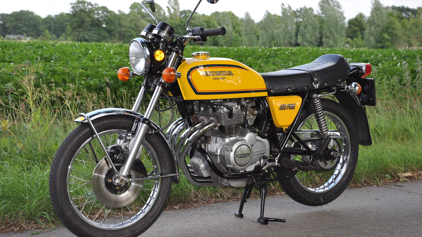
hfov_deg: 29.5
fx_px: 800
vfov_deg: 16.9
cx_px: 213
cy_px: 106
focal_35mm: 72
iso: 200
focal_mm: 45
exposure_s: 1/200
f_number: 7.1
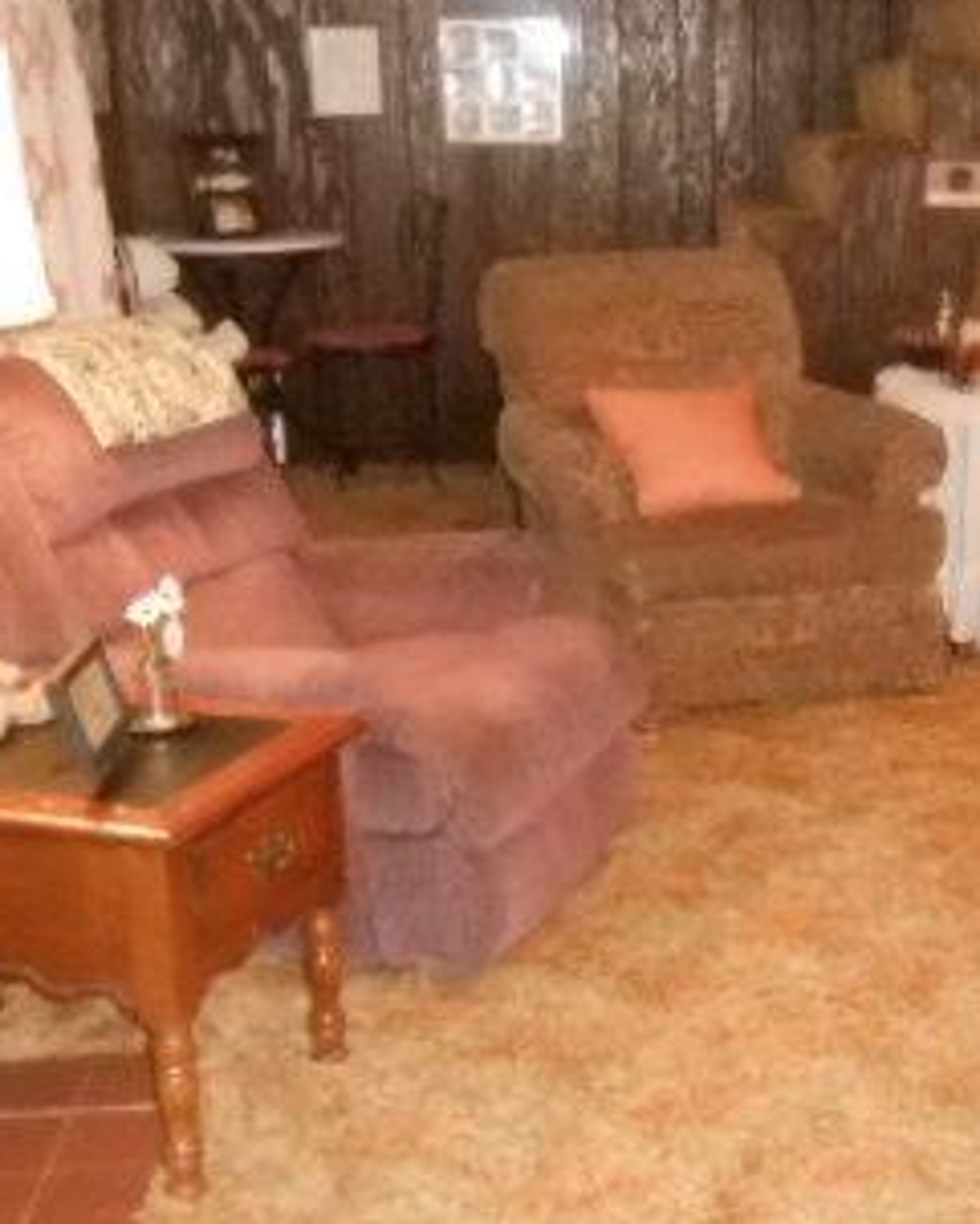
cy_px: 720
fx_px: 1957
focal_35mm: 54
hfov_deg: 27.2
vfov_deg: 34.6
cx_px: 870
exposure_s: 1/25
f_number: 3.5
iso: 1600
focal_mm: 4.6
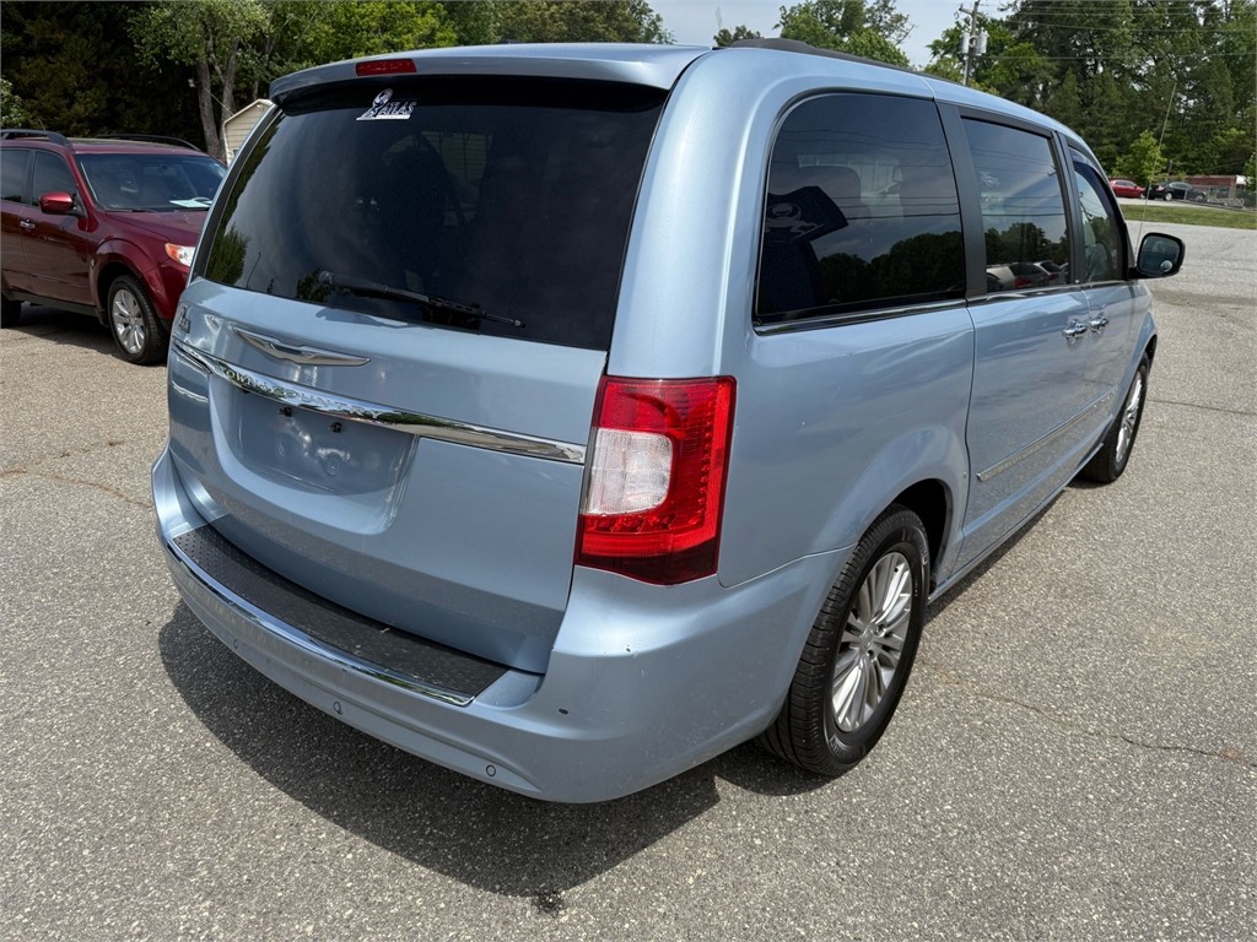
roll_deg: -0.3
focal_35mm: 24
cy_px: 471
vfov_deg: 56.8
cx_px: 628
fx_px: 872
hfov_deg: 71.6
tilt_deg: -17.8
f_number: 1.78
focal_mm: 6.76
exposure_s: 1/4975
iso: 125
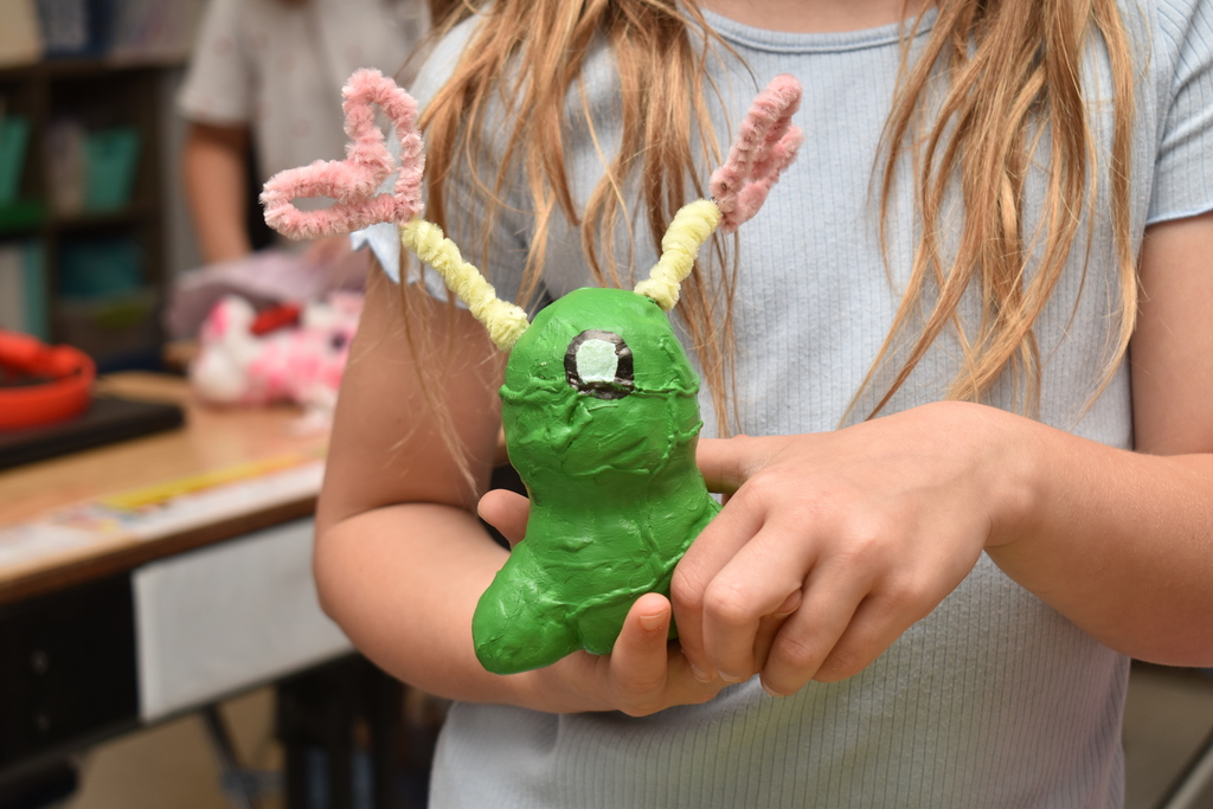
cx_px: 606
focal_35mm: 72
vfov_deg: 18.9
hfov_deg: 28.1
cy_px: 404
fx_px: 2426
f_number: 5.3
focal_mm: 48
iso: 160
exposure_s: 1/60
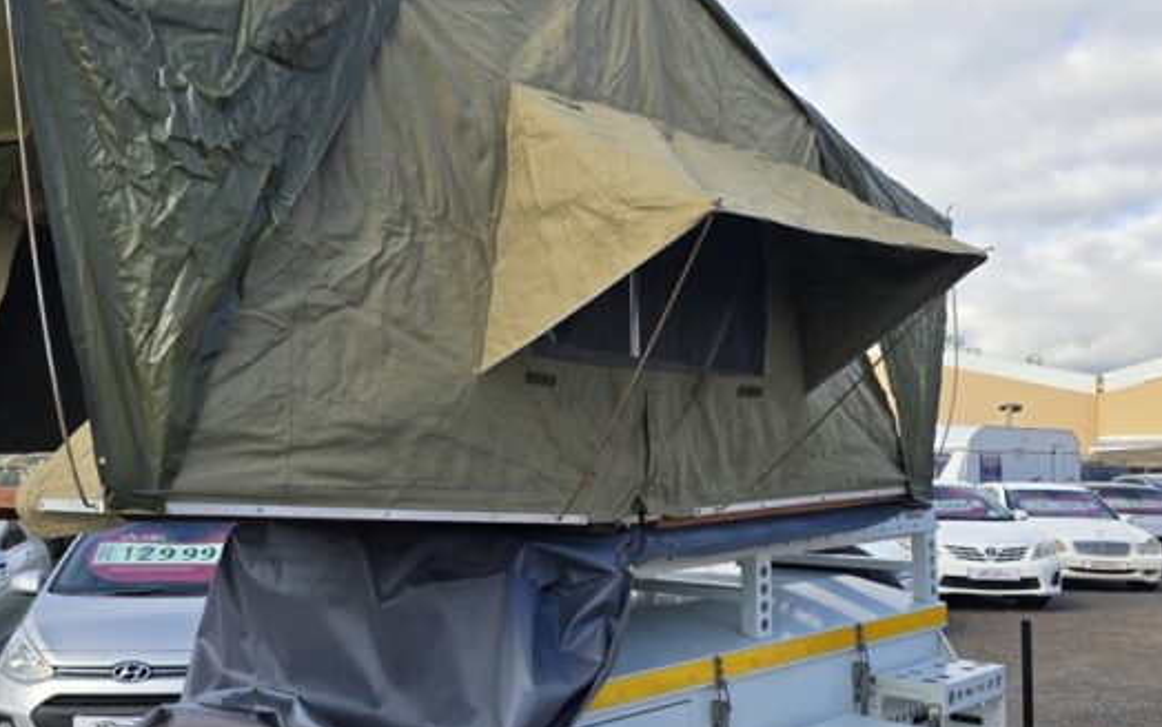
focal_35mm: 37
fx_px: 1172
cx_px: 377
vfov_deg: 34.4
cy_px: 424
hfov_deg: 51.6
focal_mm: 6.3
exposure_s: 1/322
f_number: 1.7
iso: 12
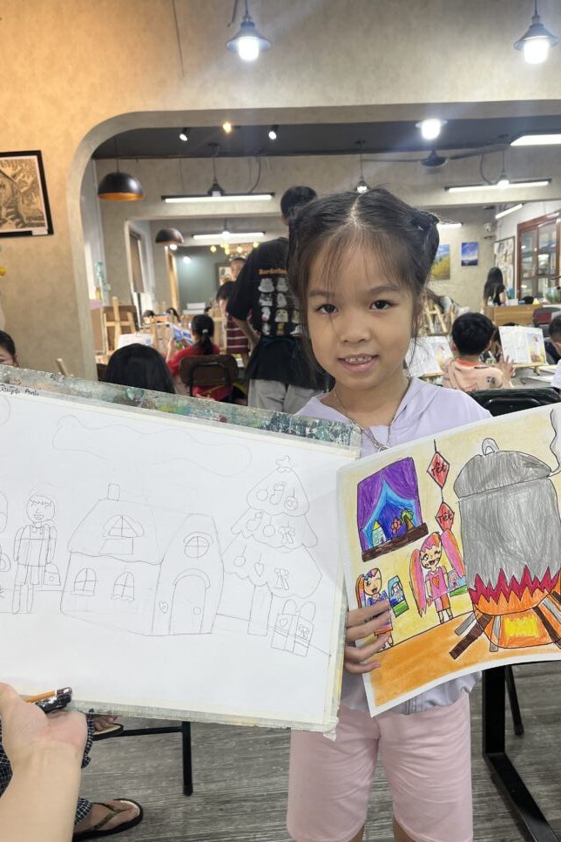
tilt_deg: -10.9
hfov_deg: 46.4
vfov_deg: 65.5
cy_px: 423
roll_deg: +4.0
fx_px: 654
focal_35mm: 28
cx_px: 301
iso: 80
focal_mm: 5.1
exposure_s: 1/100
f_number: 1.6
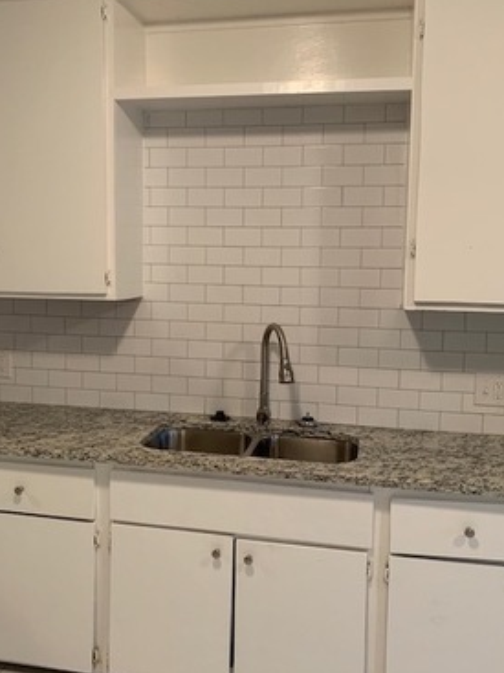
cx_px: 231
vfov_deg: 54.0
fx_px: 660
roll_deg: -1.1
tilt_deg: -5.9
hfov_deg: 41.7
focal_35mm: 34
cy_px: 328
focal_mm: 4.25
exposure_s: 1/60
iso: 160
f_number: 1.8
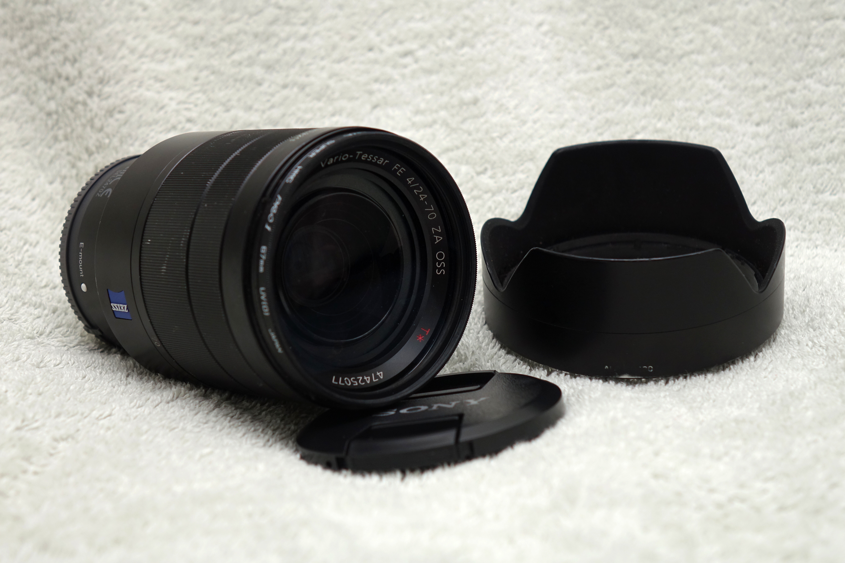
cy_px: 282
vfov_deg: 19.5
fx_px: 1643
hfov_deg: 28.8
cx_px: 422
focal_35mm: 70
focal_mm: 25.71
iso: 200
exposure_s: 1/60
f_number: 3.5
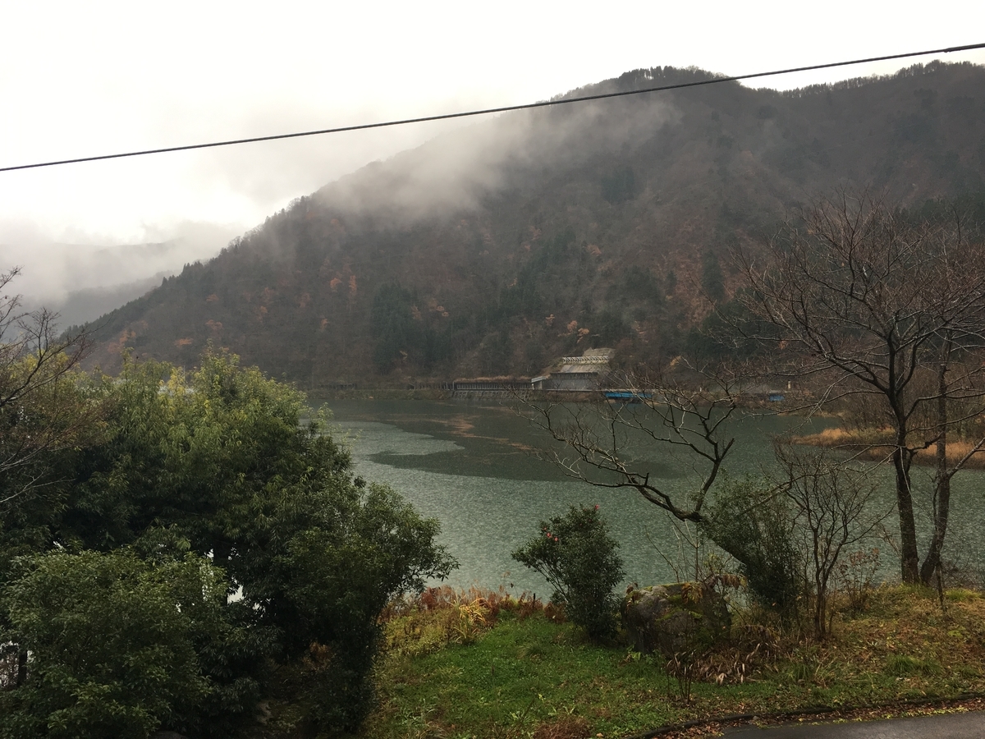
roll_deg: -0.8
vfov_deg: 48.2
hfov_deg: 61.7
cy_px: 370
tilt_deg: +0.7
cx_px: 492
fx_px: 825
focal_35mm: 29
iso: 40
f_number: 2.2
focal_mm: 4.15
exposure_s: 1/120
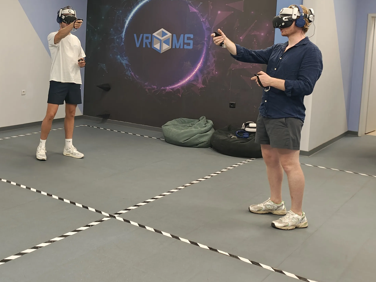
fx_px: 467
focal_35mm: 43
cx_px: 52
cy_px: 92
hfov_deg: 41.1
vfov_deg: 33.3
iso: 1638
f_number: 1.6
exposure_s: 1/100
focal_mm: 6.57
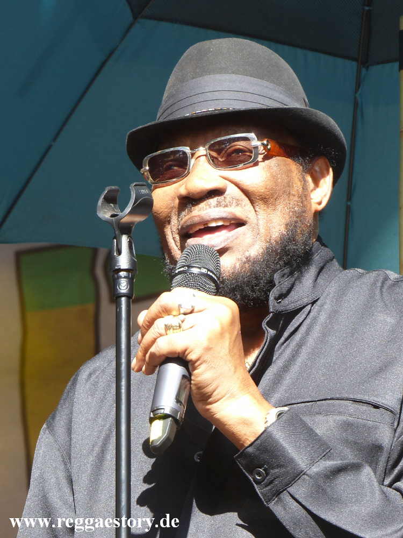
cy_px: 269
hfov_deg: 6.8
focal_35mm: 217
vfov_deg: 9.1
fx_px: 3368
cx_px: 202
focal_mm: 39.1
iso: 100
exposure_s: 1/160
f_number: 4
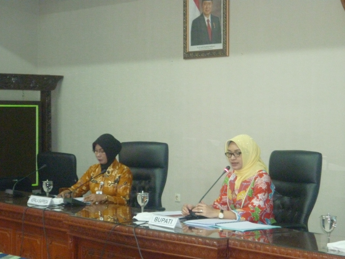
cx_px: 172
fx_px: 927
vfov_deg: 15.9
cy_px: 130
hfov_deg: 21.1
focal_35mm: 93
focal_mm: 15.3
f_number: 4.7
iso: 800
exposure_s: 1/8
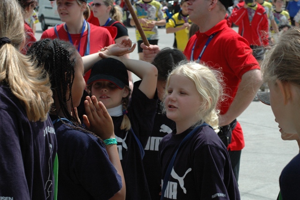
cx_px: 150
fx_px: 875
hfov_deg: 19.5
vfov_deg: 13.0
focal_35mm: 105
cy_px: 100
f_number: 13
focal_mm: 70
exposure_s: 1/640
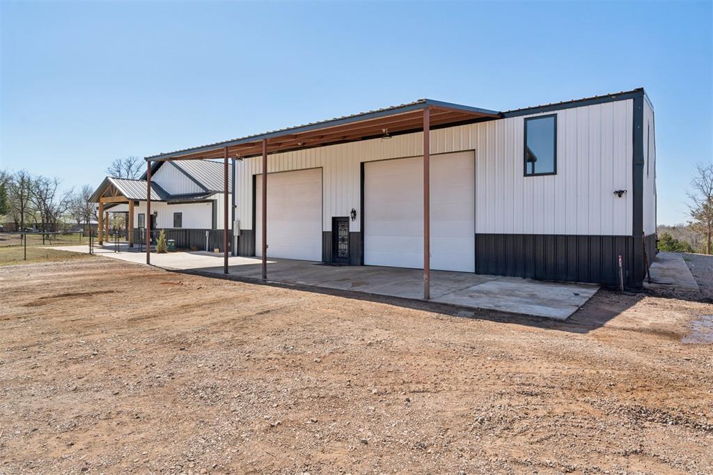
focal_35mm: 20
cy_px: 238
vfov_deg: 61.9
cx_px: 356
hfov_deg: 84.0
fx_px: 396
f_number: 7.1
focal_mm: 20
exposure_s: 1/1000
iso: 200
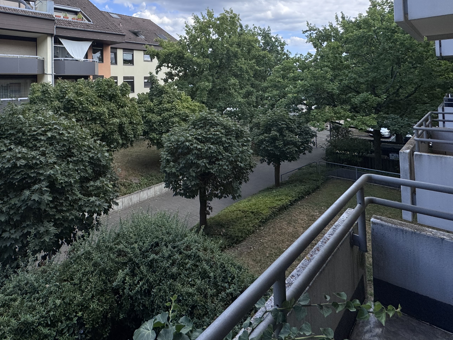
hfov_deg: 75.0
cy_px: 78
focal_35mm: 22
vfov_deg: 57.4
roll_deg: +1.0
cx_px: 168
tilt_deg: +1.6
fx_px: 288
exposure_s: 1/1178
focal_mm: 2.22
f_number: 2.2
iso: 50
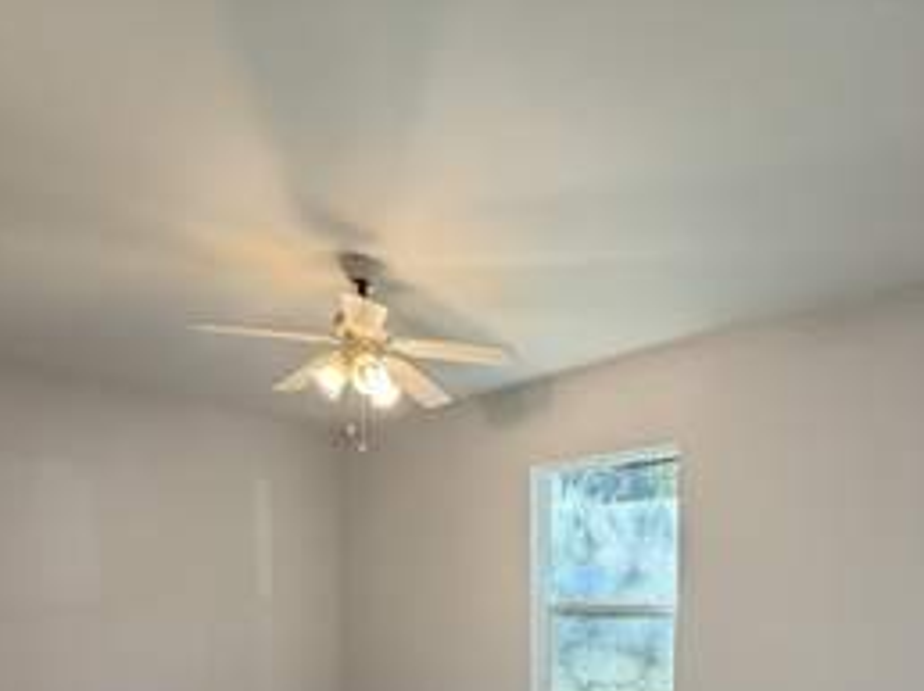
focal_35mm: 26
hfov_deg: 66.6
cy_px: 636
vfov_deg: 47.1
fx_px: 693
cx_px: 559
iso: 160
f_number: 2.2
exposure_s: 1/120
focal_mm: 2.22
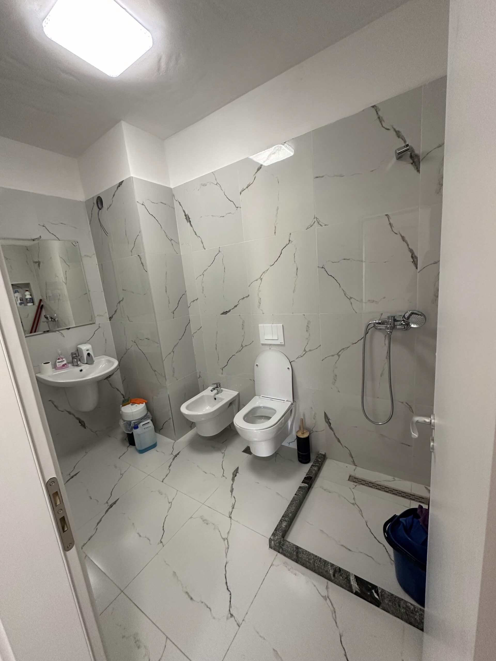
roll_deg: +5.4
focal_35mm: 14
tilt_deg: -10.5
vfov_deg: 102.1
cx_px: 248
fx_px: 267
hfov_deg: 85.7
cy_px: 330
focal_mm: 2.22
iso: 200
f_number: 2.2
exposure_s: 1/99
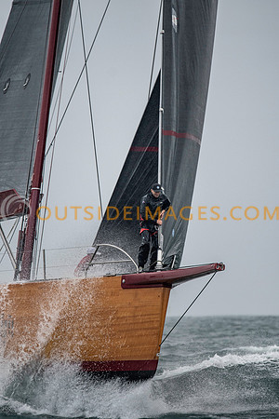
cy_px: 210
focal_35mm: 450
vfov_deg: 4.6
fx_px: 5231
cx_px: 140
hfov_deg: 3.1
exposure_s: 1/3200
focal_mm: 300
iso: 400
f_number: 4
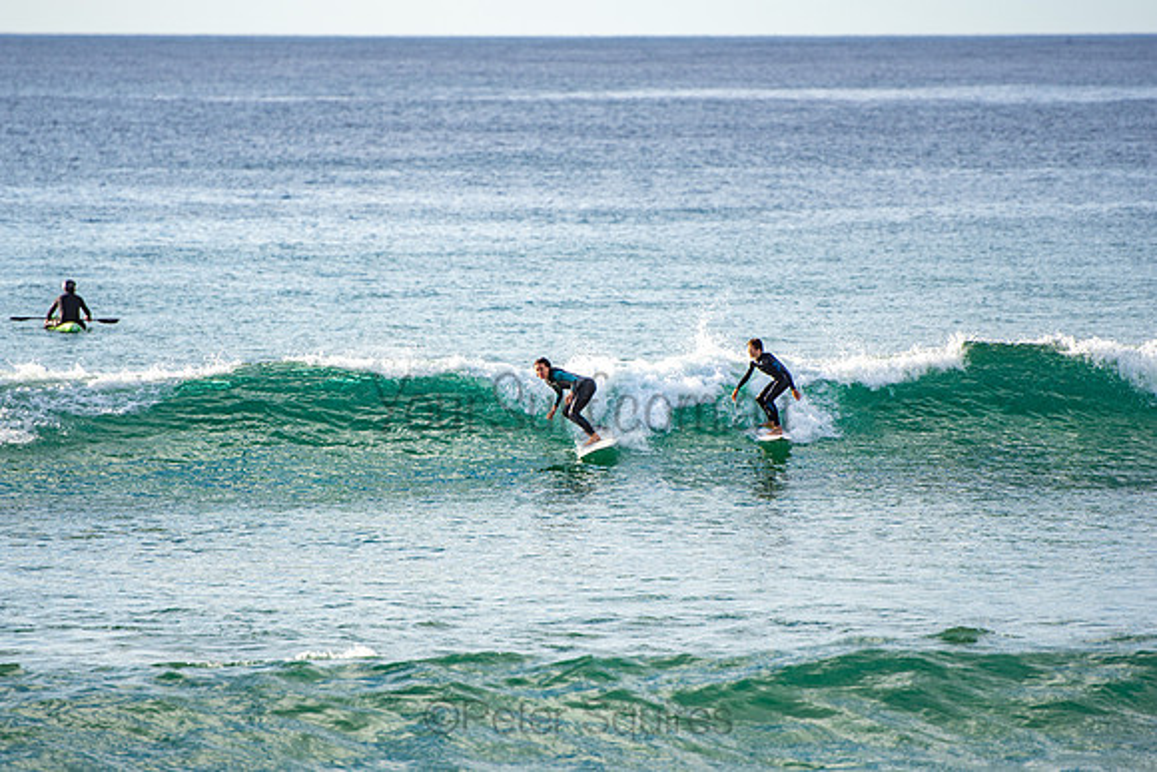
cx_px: 578
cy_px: 386
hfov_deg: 6.9
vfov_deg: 4.6
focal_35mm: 300
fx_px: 9643
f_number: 2.8
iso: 100
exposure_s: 1/1600
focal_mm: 200
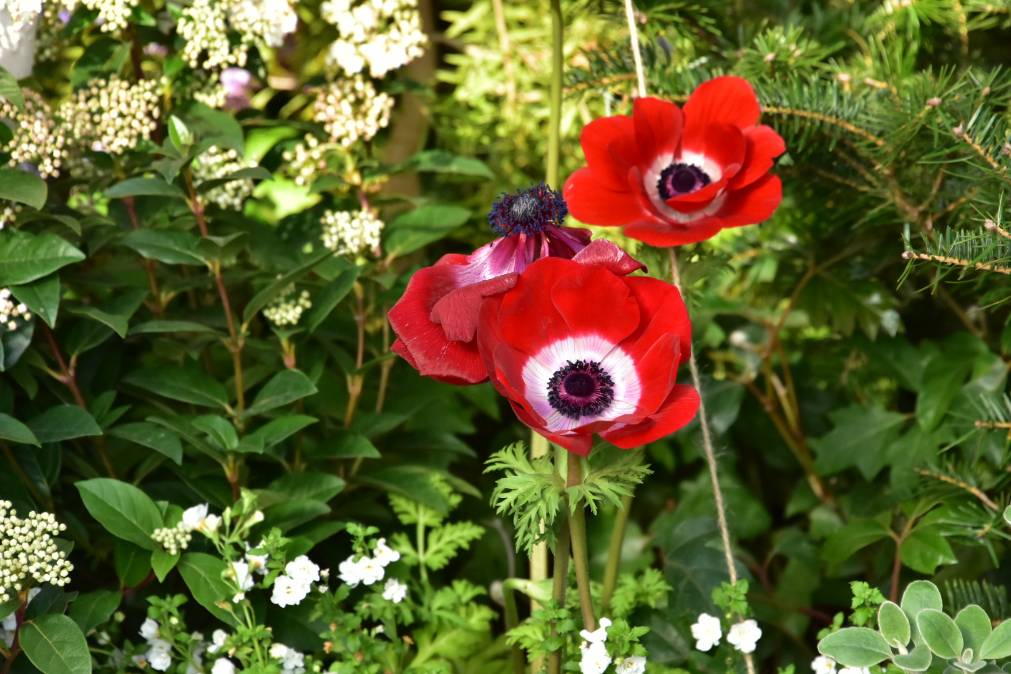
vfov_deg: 3.1
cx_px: 506
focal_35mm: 450
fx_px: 12637
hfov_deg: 4.6
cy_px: 337
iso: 800
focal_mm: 300
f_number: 7.1
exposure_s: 1/400
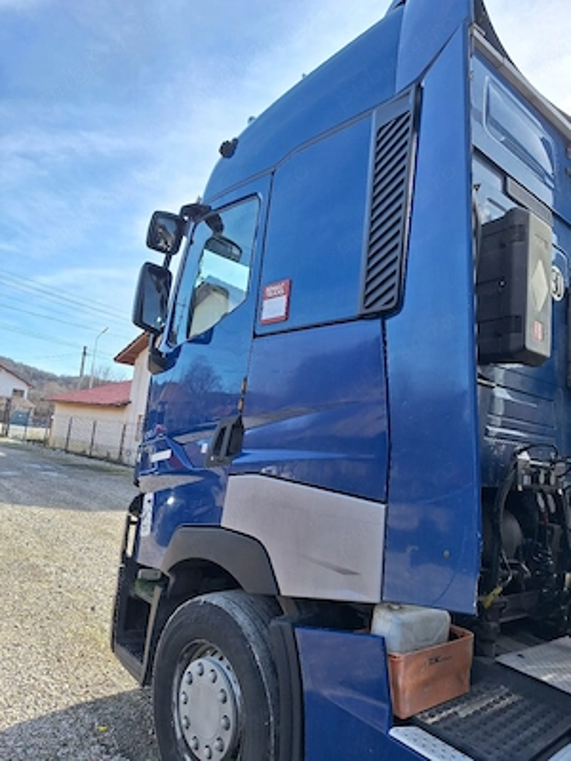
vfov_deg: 73.9
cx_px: 286
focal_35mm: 23
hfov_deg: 58.9
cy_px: 380
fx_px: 506
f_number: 1.8
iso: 40
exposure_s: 1/1111
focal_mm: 5.54
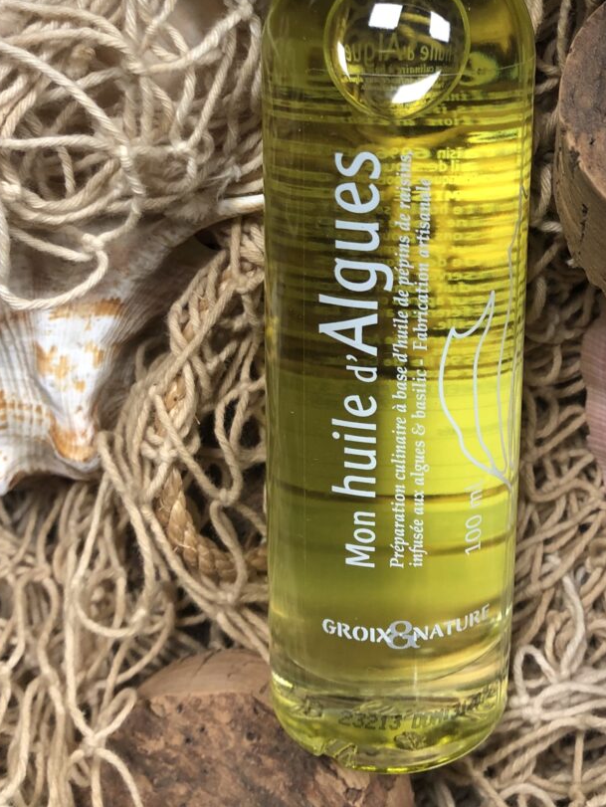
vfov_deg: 35.2
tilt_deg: -87.4
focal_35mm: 53
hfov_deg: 27.4
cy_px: 187
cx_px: 400
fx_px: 1236
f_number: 1.8
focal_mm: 3.99
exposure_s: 1/20
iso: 40
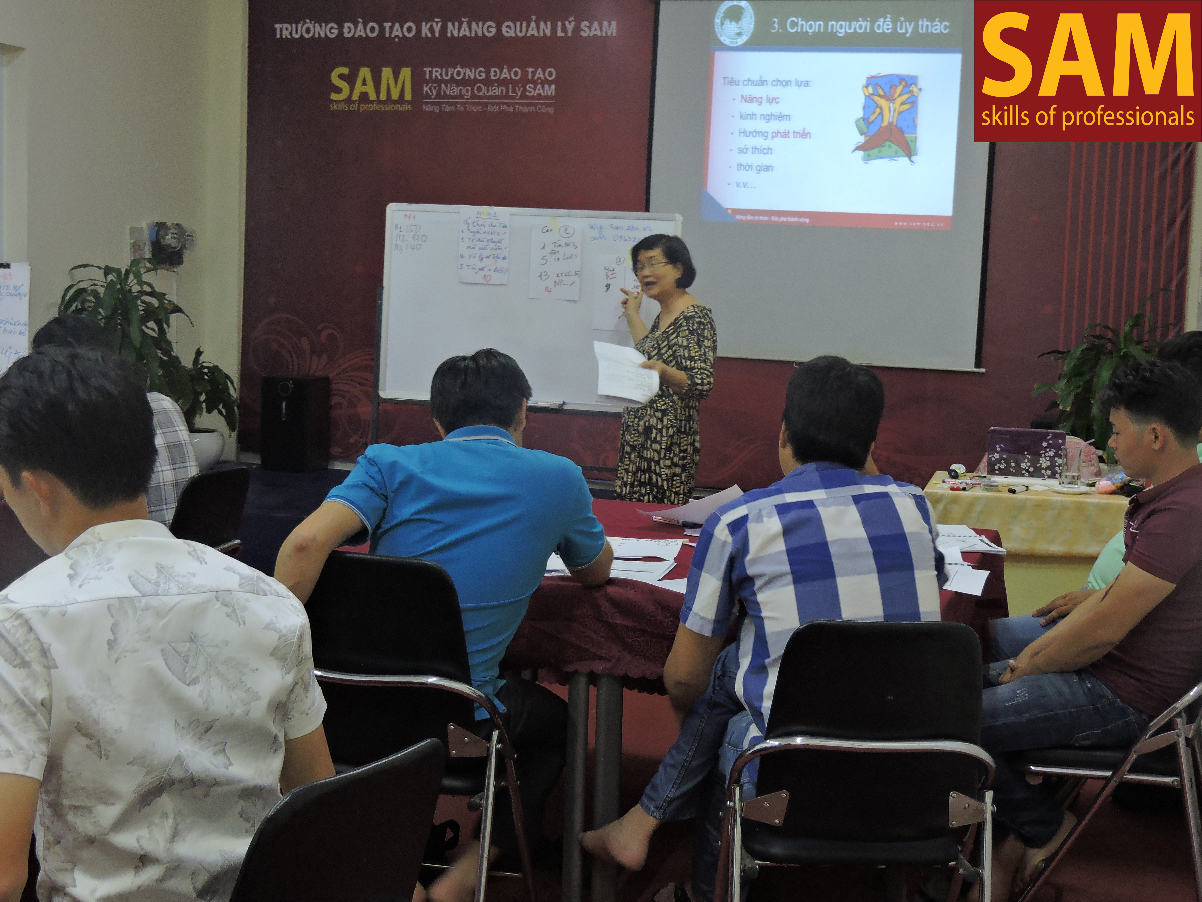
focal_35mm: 47
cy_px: 451
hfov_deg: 40.4
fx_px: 1632
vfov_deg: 30.9
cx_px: 601
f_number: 3.5
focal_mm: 8.4
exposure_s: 1/25
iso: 400
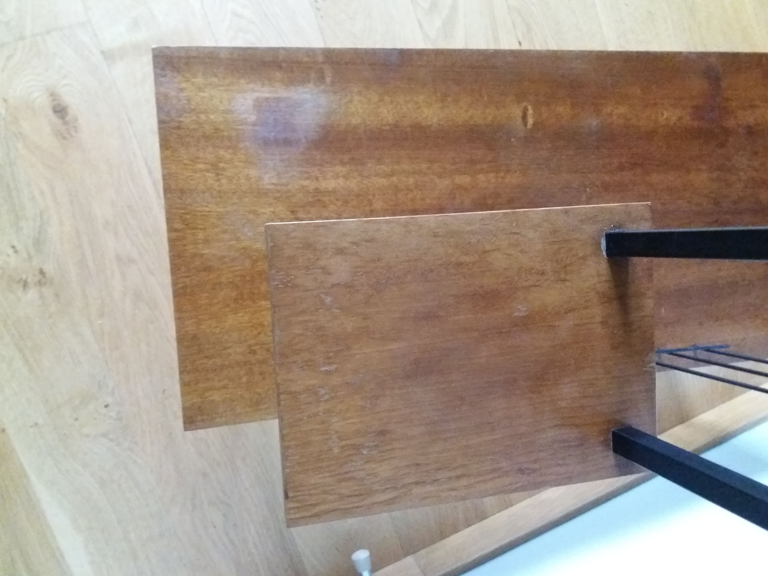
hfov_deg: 63.4
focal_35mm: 28
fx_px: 621
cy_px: 288
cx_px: 384
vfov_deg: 49.7
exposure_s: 1/17
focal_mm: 3.7
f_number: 1.9
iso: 1000
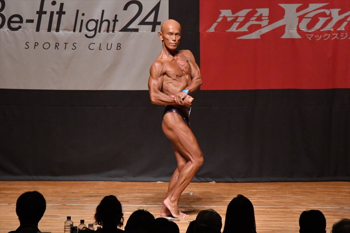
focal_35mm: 270
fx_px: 2624
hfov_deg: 7.6
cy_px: 116
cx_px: 175
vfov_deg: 5.1
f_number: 5.6
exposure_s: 1/400
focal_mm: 180
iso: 10000
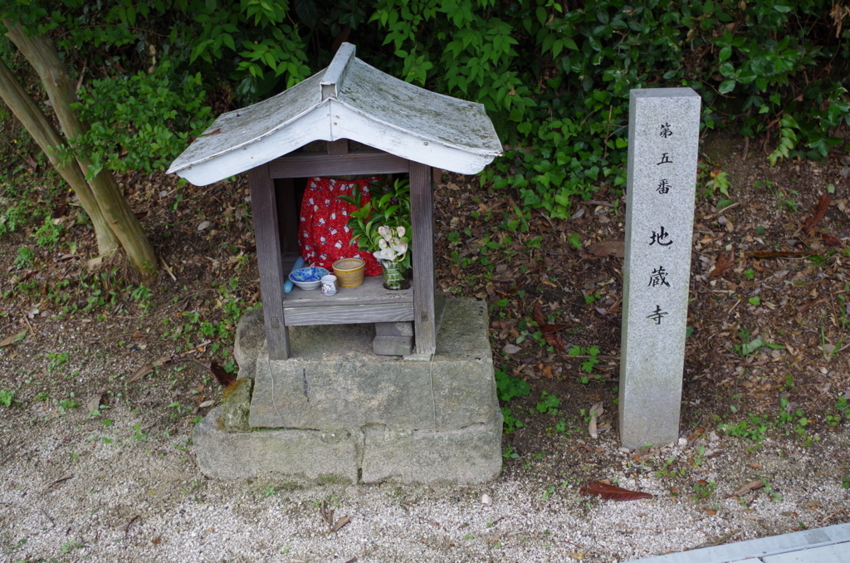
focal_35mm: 36
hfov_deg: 53.2
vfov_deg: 36.7
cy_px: 282
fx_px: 848
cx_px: 425
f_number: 5
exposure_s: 1/200
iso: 200
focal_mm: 24.38
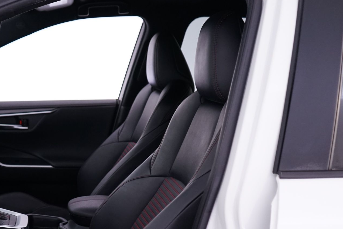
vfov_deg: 23.1
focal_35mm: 57
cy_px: 213
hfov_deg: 34.3
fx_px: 543
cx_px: 85
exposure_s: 1/20
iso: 1250
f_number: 3.5
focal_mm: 29
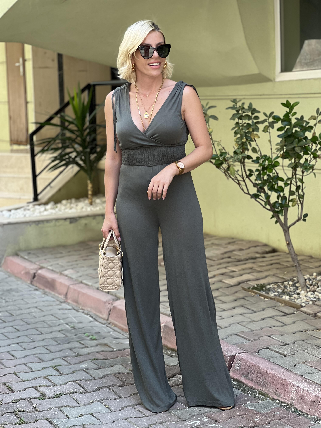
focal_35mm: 77
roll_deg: +1.1
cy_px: 214
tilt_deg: -5.7
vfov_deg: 25.3
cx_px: 160
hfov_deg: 19.1
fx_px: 952
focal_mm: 9
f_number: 2.8
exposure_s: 1/121
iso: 64
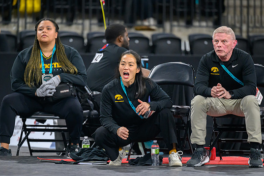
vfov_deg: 5.7
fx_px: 1782
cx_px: 125
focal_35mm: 243
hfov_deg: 8.5
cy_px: 110
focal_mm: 190
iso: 3600
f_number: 2.8
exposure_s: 1/800
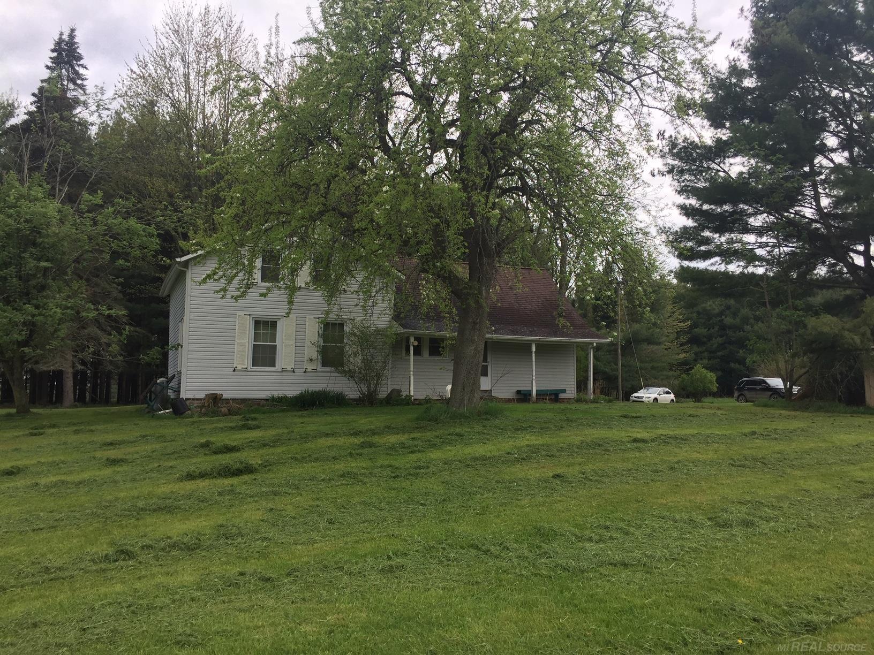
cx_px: 437
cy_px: 328
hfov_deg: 61.7
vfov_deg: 48.2
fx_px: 732
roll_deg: -0.6
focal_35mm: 29
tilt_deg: +6.0
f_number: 2.2
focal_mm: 4.15
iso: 32
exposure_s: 1/565
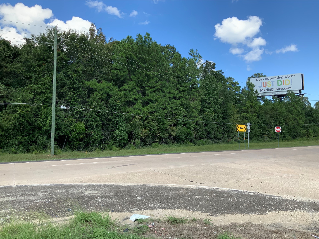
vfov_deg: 48.2
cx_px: 160
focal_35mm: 29
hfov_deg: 61.7
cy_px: 120
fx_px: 267
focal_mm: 3
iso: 16
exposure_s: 1/929
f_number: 1.8
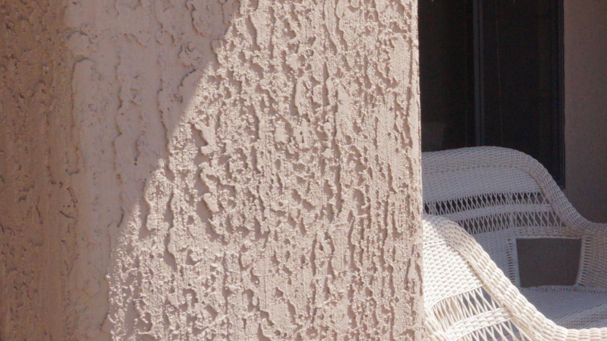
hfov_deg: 27.5
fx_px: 1191
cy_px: 200
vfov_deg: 16.3
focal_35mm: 74
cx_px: 548
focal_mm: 16
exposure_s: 1/640
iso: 800
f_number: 11
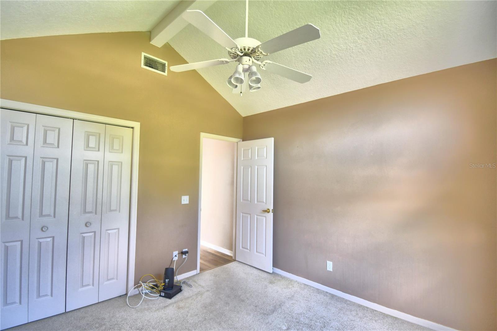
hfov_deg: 96.7
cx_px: 248
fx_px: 221
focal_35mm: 16
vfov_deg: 73.7
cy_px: 166
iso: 400
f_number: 4.8
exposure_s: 1/60
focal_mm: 11
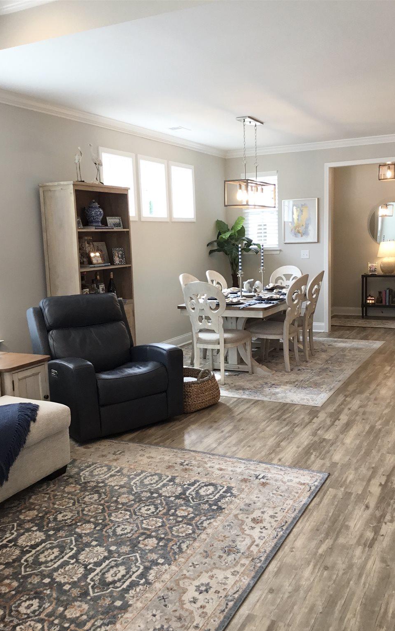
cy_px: 317
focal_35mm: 33
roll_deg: +1.9
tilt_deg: -8.7
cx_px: 217
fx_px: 568
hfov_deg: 38.3
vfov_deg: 58.1
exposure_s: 1/30
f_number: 2.4
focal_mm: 3.3
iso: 32
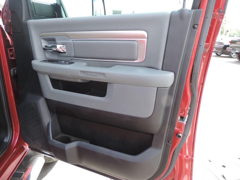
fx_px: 166
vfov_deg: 56.8
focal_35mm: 24
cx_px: 120
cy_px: 90
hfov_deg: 71.6
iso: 80
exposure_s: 1/80
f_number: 3
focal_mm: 4.3
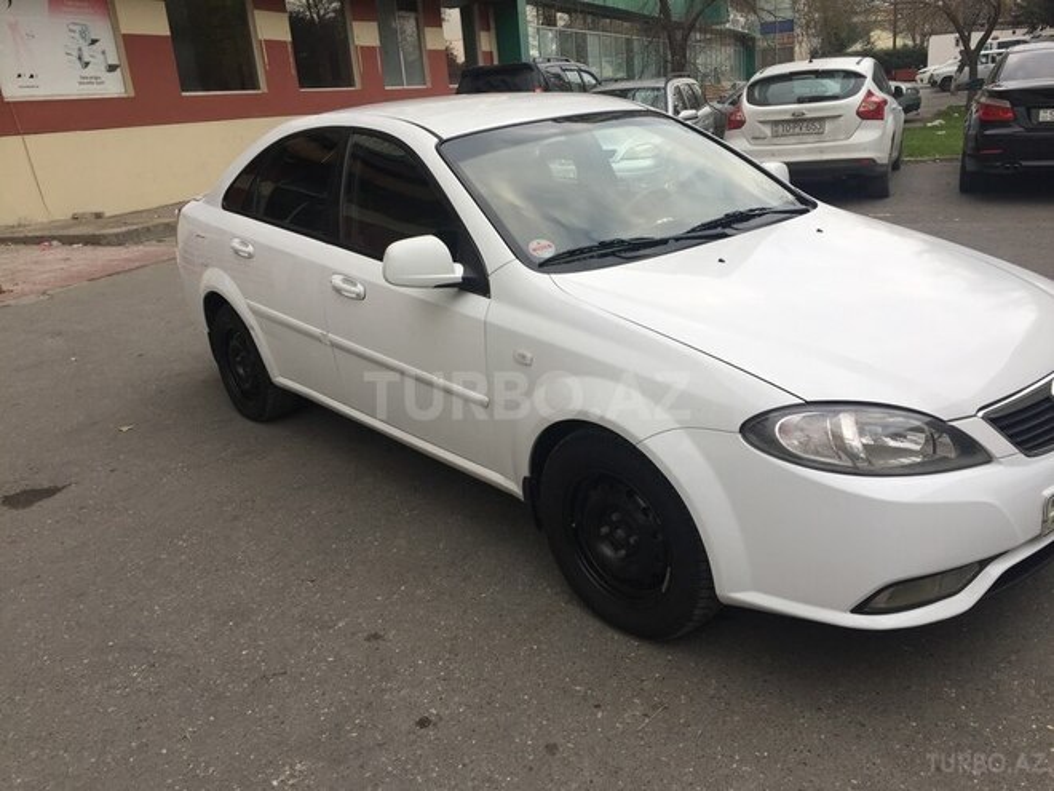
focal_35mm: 29
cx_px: 527
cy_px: 396
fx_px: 883
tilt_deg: -18.2
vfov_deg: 48.2
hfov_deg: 61.7
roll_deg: +5.2
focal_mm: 4.15
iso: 32
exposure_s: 1/128
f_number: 2.2
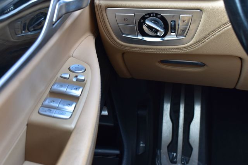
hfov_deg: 33.4
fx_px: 413
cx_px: 124
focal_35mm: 60
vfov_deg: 22.6
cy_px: 82
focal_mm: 40
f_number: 7.1
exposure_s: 1/30
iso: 400
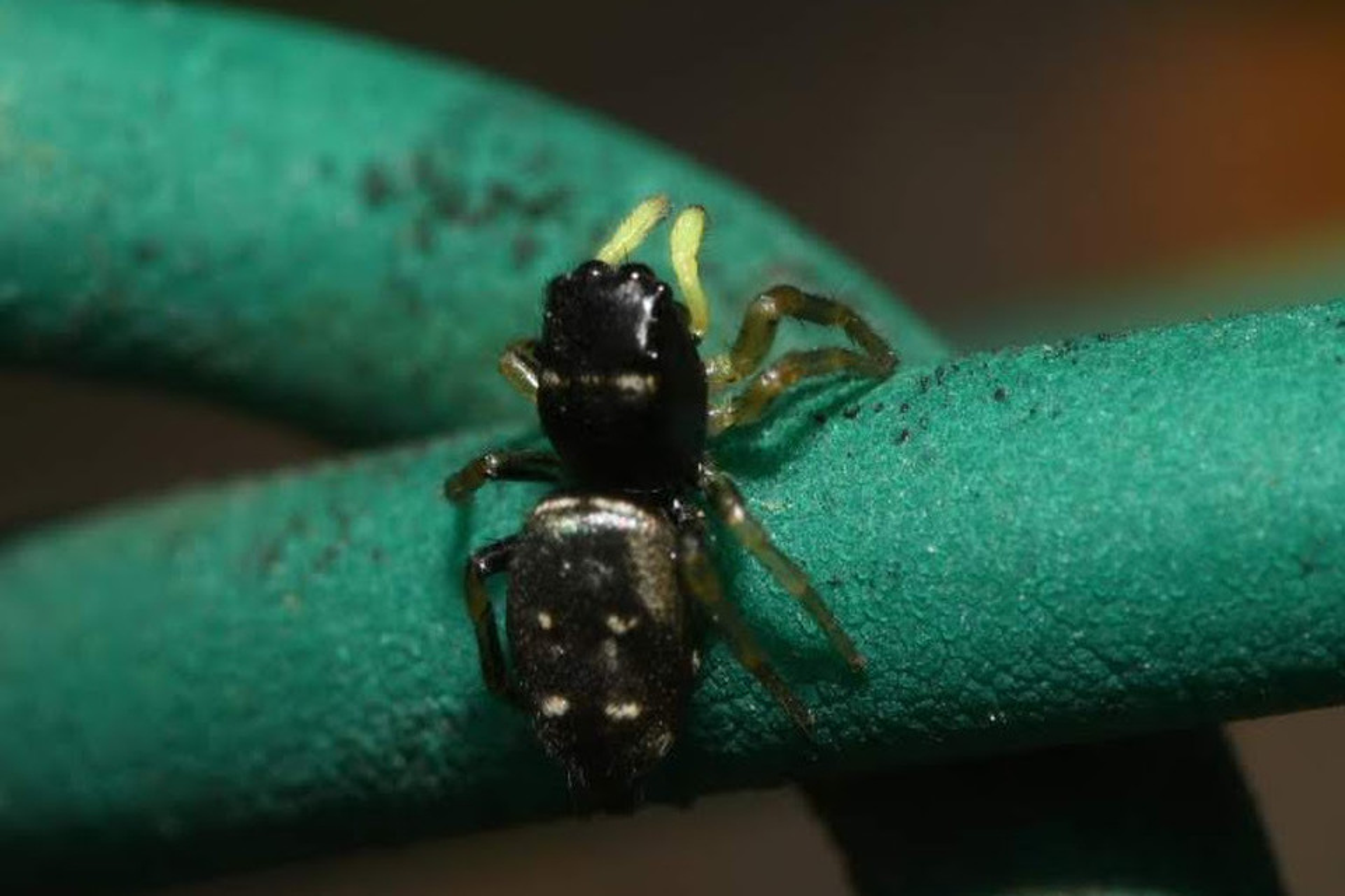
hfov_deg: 13.0
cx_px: 672
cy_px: 448
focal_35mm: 158
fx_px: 5882
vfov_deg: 8.7
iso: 100
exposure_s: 1/60
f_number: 22
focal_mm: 105
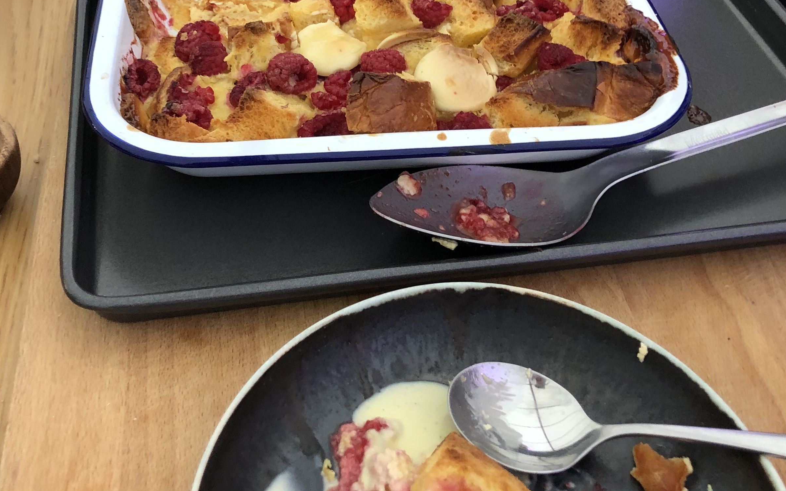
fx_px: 1071
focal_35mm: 50
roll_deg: -2.0
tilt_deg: -31.9
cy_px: 11
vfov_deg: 24.7
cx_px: 378
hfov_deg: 40.3
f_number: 1.8
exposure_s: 1/25
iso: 32
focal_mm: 4
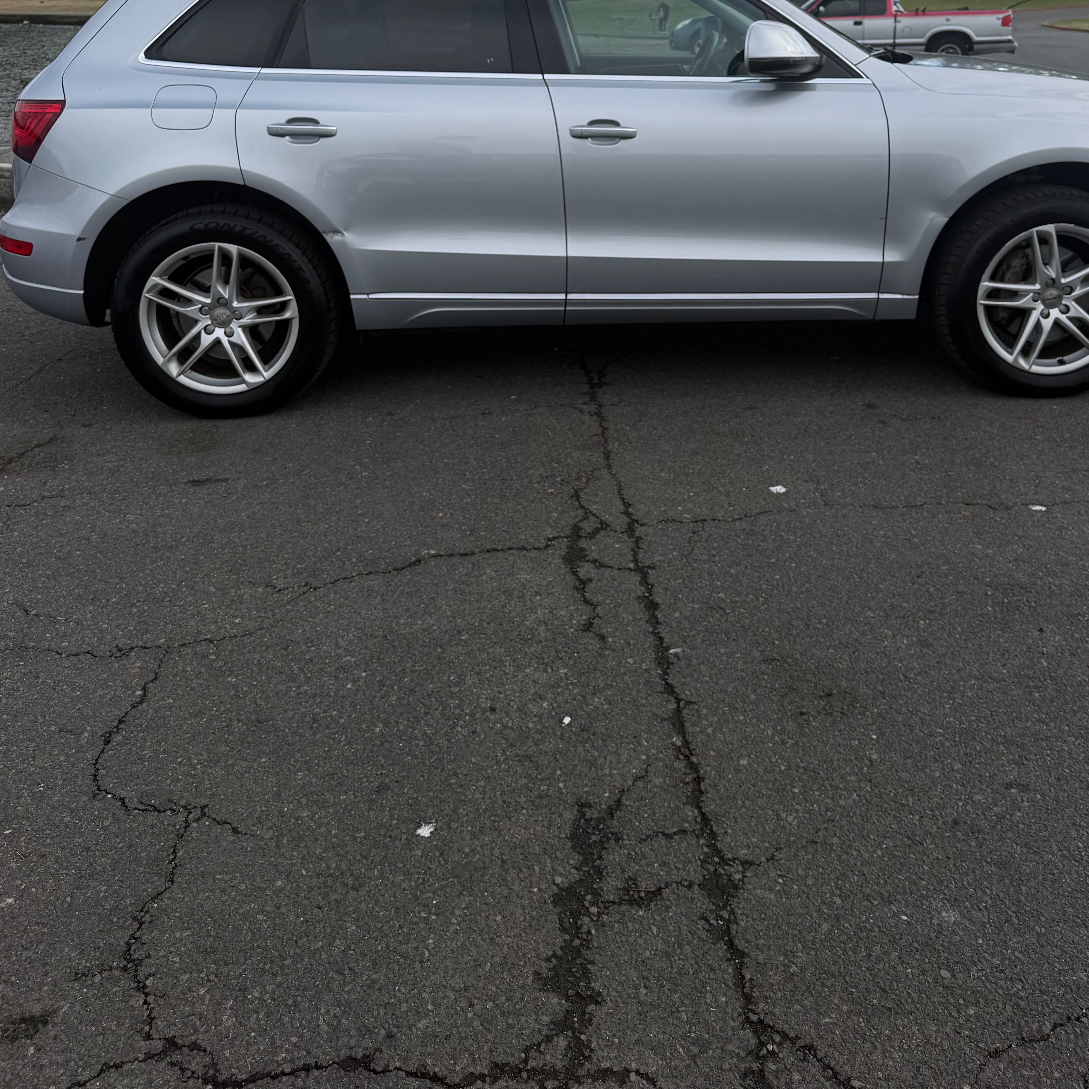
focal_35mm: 33
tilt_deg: -12.3
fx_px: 1175
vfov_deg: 47.6
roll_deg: -0.6
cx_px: 624
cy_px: 257
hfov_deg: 49.6
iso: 80
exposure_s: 1/1653
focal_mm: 6.76
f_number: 1.78
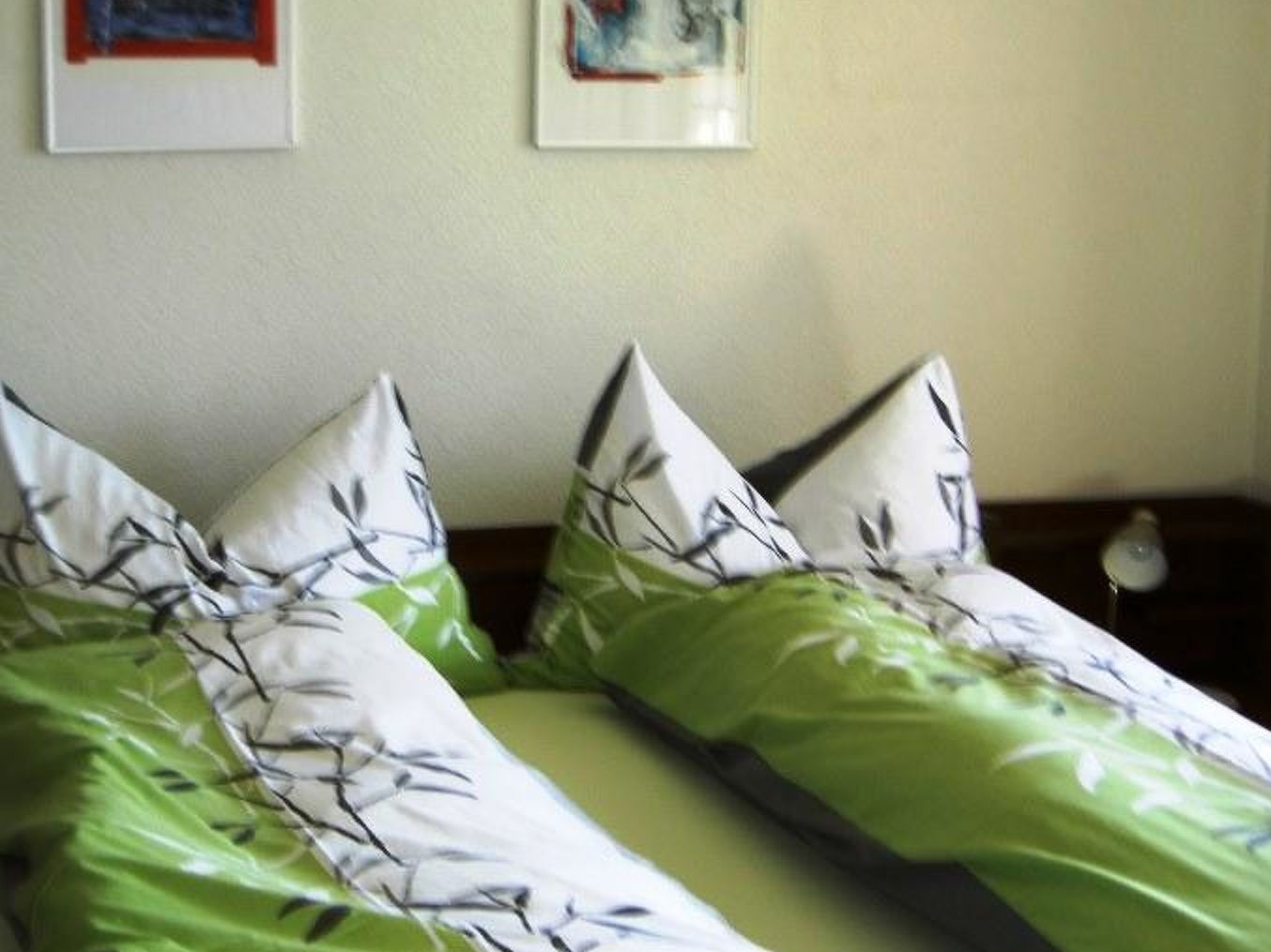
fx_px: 2166
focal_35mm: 59
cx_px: 466
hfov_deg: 32.5
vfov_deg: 24.8
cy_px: 500
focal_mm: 8
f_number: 2.8
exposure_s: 1/30
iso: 50
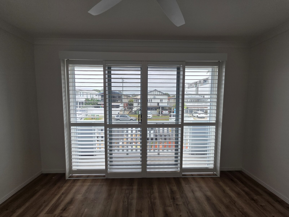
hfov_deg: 106.2
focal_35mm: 13
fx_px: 109
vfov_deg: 89.9
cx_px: 144
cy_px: 108
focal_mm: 2.2
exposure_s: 1/100
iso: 40
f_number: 1.9
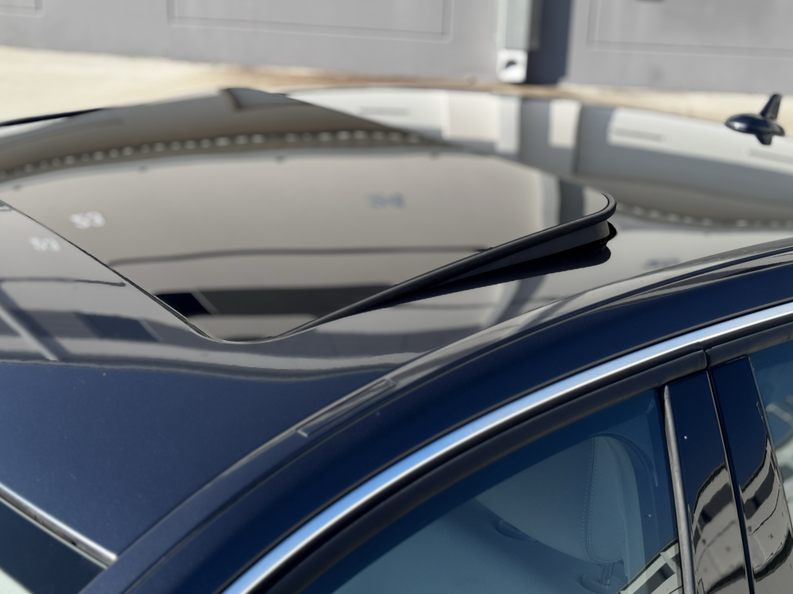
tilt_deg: -19.3
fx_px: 1191
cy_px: 291
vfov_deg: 28.0
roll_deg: -2.4
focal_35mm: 52
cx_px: 420
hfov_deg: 36.8
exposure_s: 1/4310
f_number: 1.78
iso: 64
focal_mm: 6.76
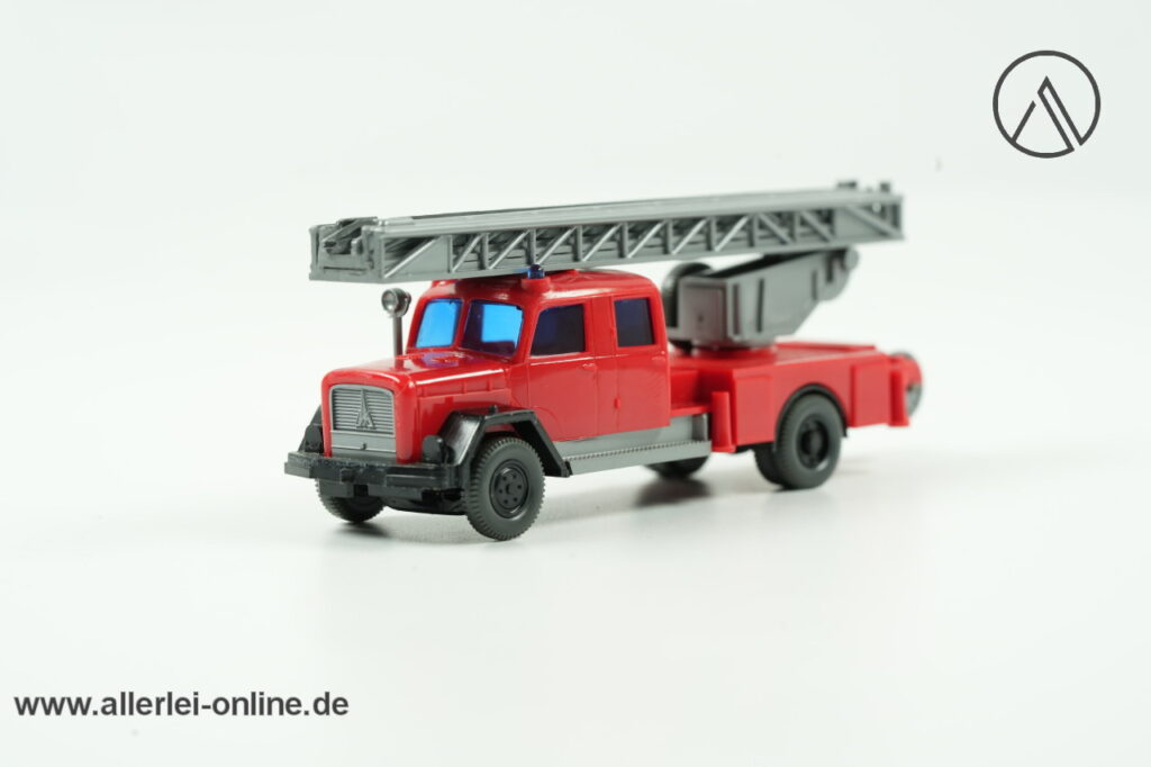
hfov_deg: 22.6
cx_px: 576
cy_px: 384
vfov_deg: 15.2
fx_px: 2876
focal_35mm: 90
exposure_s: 1/15
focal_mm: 90
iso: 640
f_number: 10
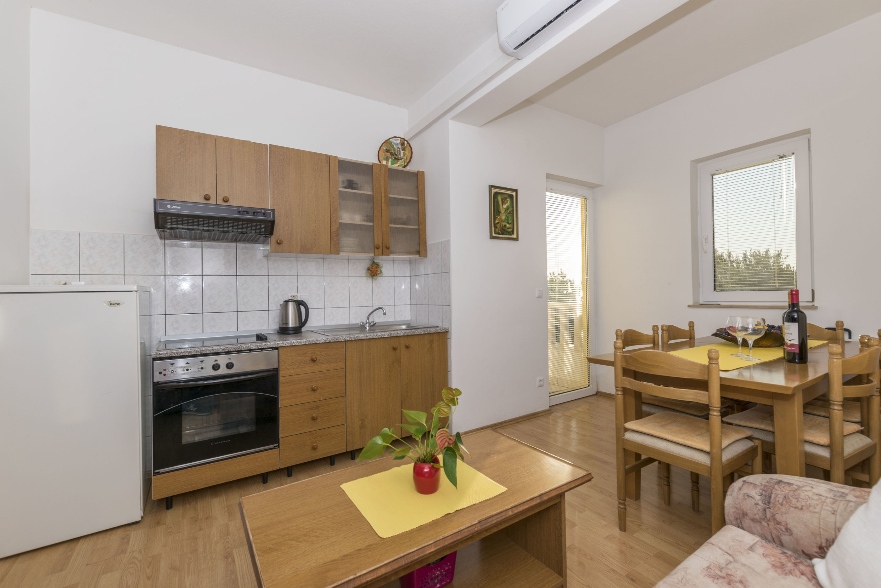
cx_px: 440
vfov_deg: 77.3
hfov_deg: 100.4
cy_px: 294
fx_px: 367
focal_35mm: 15
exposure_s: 1/160
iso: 100
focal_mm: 10
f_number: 8
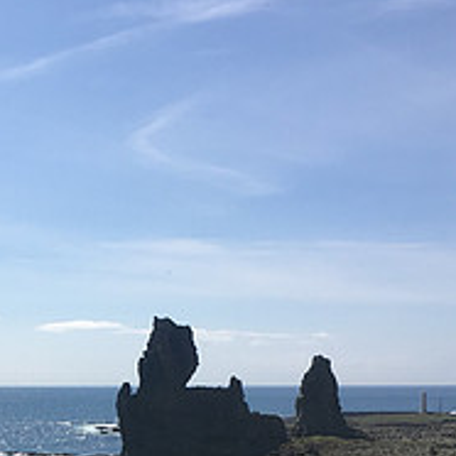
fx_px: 1192
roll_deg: +0.2
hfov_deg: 20.9
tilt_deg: -4.3
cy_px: 488
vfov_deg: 20.7
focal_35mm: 80
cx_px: -1
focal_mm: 4.15
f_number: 2.2
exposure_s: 1/2653
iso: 25
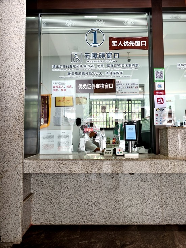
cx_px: 93
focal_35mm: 23
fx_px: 165
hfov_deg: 58.9
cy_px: 124
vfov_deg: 73.9
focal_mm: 5.6
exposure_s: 1/136
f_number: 1.57
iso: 434
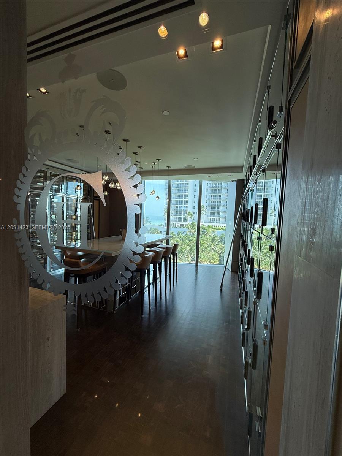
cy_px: 228
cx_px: 171
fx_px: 184
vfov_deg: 102.1
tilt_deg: -2.9
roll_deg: -2.5
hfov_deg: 85.7
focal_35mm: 14
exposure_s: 1/140
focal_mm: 2.22
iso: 50
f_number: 2.2
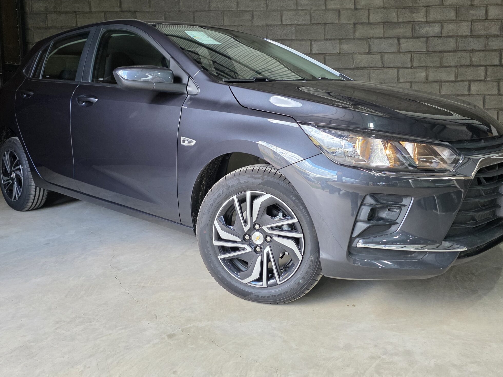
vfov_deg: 46.4
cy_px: 140
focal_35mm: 30
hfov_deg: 60.0
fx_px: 436
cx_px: 242
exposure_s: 1/120
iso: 200
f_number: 1.7
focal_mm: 6.3
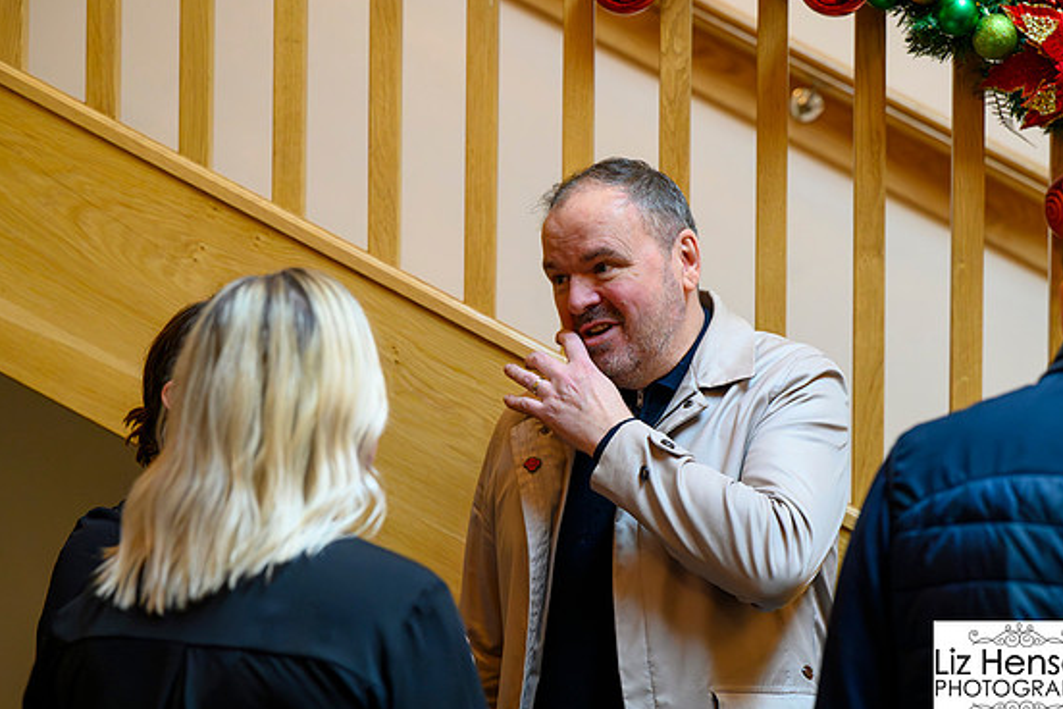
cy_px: 364
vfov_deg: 12.2
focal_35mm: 112
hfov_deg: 18.3
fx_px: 3307
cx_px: 555
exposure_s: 1/200
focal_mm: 105
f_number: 4
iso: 5000
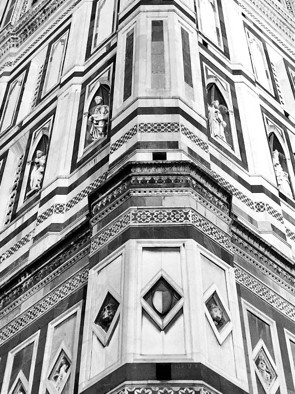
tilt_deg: +54.8
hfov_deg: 23.3
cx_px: 150
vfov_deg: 30.2
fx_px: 716
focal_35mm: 63
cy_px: 94
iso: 125
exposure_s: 1/8
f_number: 2.2
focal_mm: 4.15
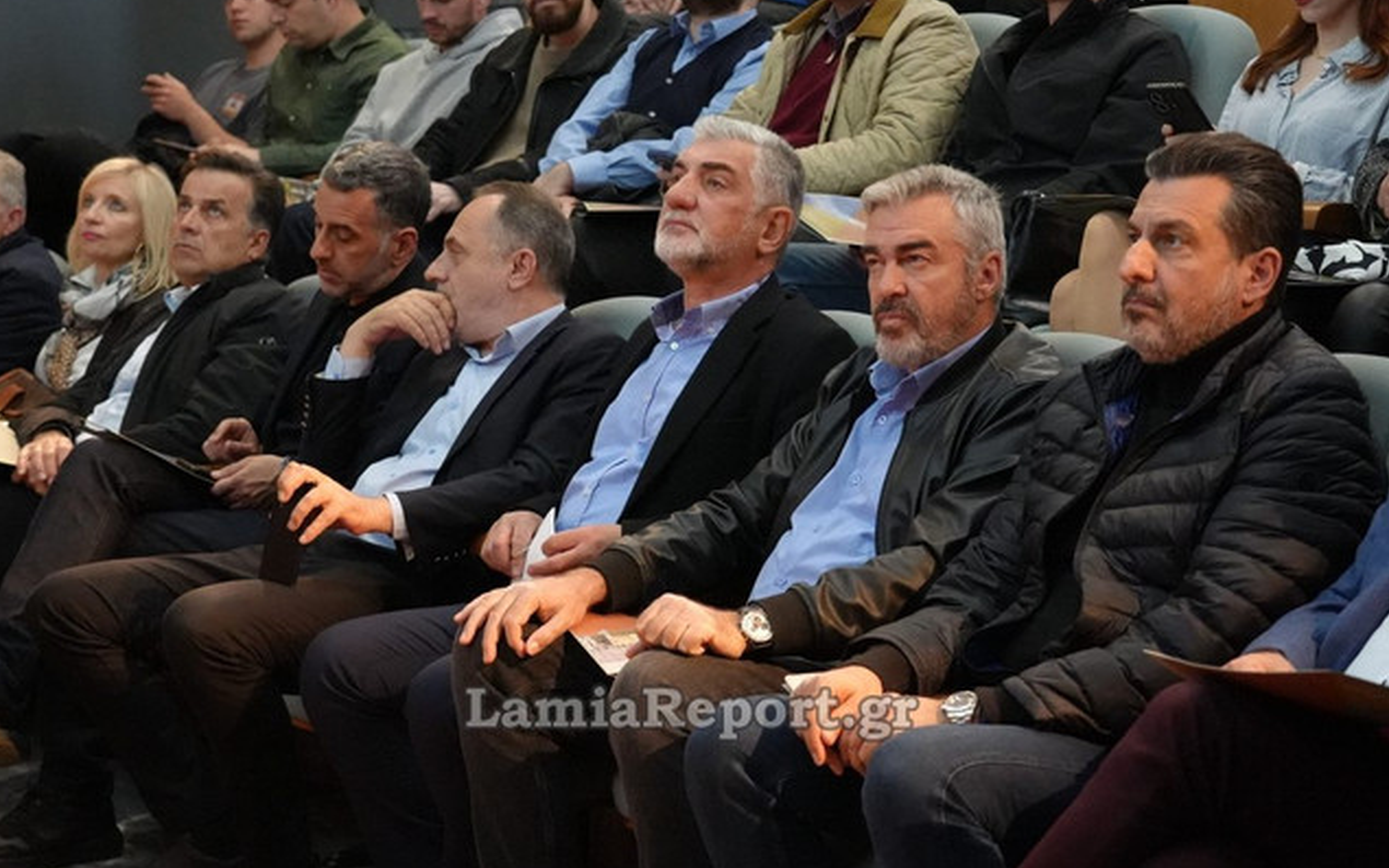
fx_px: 2915
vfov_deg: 16.9
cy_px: 434
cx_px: 691
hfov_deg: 26.8
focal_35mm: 77
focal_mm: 50
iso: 10000
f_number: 4
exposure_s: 1/160
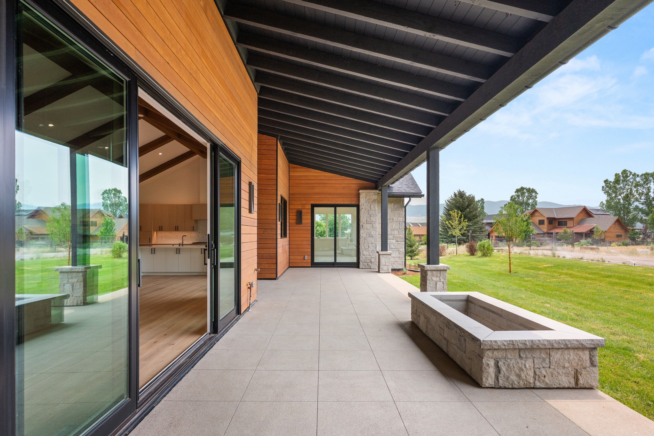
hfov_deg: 93.3
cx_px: 327
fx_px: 309
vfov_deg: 70.4
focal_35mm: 17
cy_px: 218
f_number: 7.1
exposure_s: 1/160
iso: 640
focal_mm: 17
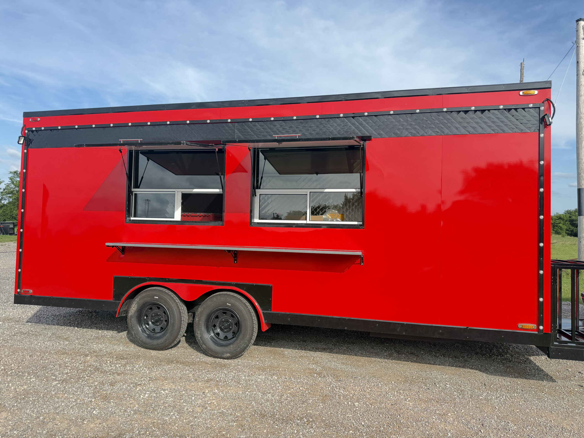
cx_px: 292
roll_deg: -0.5
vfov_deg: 56.8
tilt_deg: -1.4
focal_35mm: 24
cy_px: 219
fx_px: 405
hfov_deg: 71.6
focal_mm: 6.76
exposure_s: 1/2053
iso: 100
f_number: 1.78
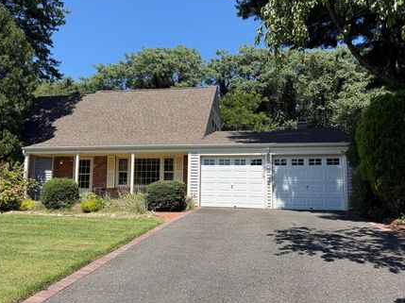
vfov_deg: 49.6
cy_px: 165
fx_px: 327
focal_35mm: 28
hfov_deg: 63.5
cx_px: 195
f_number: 1.78
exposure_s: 1/3145
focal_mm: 6.76
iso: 80
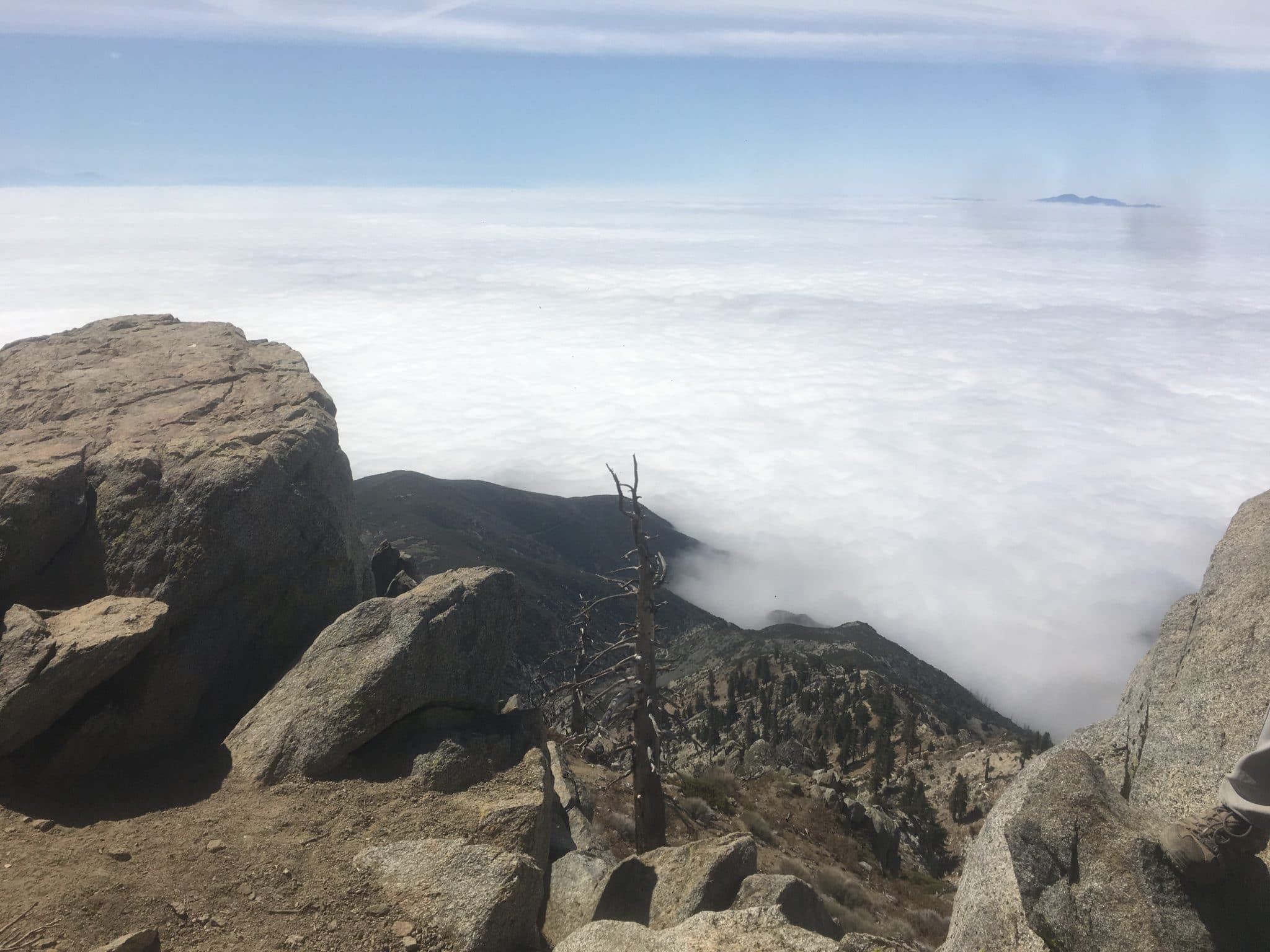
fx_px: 1064
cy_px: 476
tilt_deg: -16.6
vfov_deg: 48.2
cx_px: 635
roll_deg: -2.8
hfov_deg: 61.7
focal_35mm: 29
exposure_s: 1/5128
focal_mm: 4.15
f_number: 2.2
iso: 25
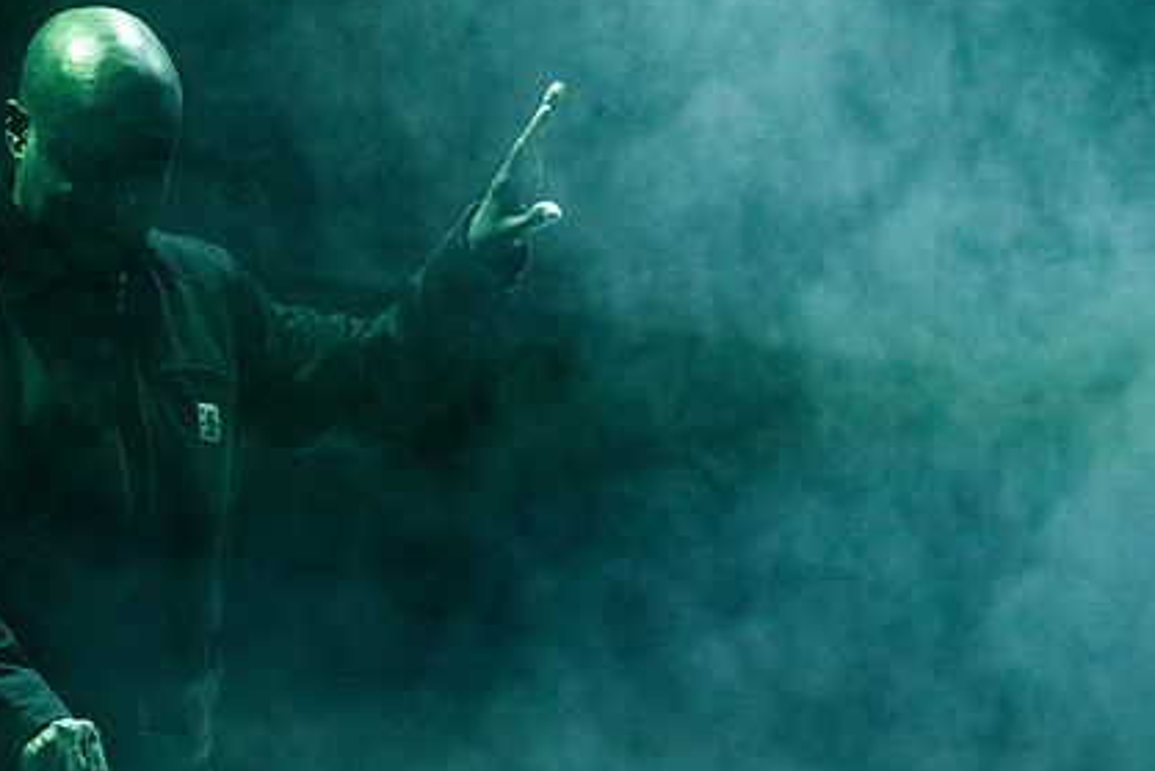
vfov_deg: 5.6
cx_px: 105
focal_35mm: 247
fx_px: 7927
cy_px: 206
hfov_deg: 8.3
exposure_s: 1/160
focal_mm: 116
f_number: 3.2
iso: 3200
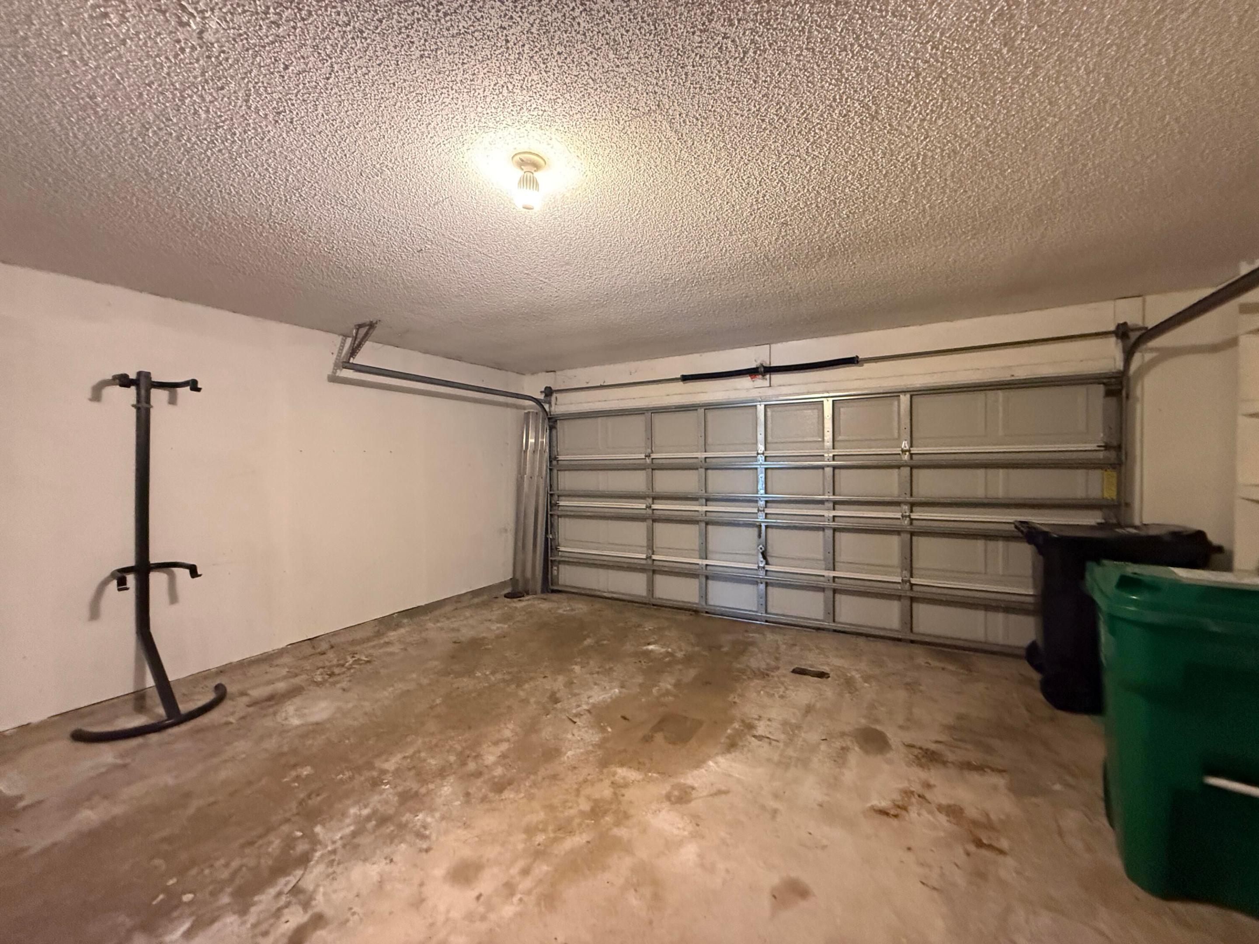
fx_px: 509
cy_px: 472
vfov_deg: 85.7
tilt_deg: +0.7
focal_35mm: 14
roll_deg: +2.2
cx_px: 630
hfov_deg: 102.1
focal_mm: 2.22
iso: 800
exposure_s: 1/60
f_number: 2.2
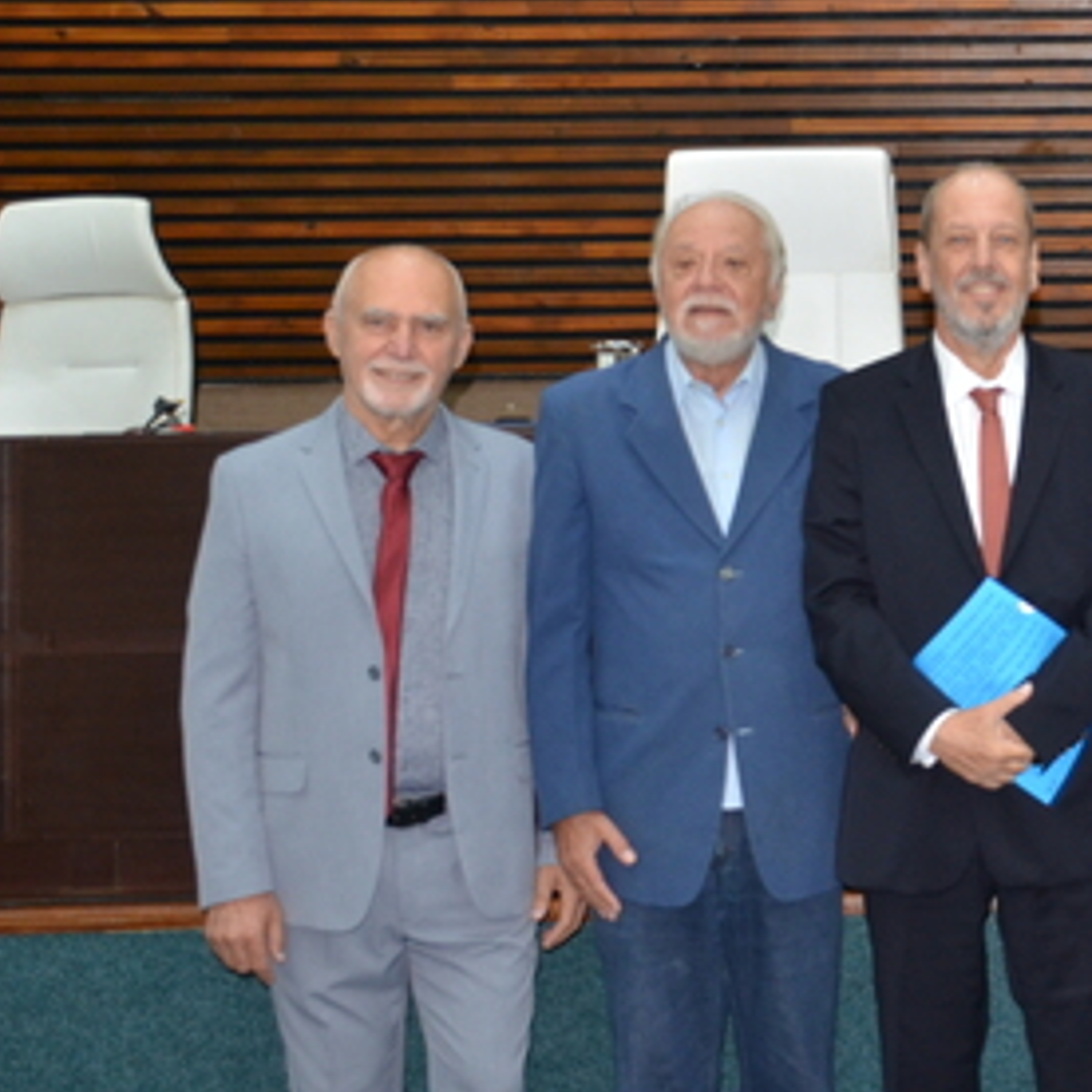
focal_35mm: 71
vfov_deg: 24.2
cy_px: 328
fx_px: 2534
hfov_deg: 22.8
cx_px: 1215
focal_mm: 22
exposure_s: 1/60
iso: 800
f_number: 3.5
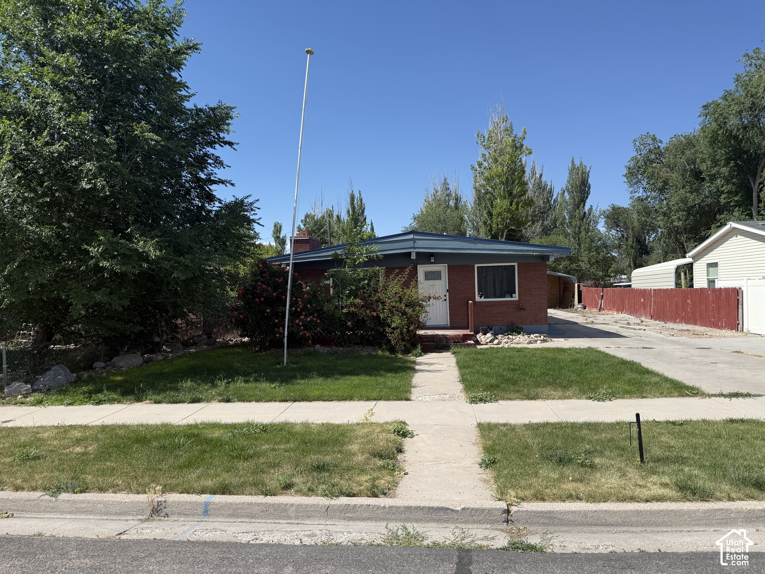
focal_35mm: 24
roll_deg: +1.5
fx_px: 530
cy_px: 287
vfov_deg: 56.8
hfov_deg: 71.6
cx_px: 382
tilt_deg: +0.7
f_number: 1.78
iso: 80
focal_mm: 6.76
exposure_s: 1/5319
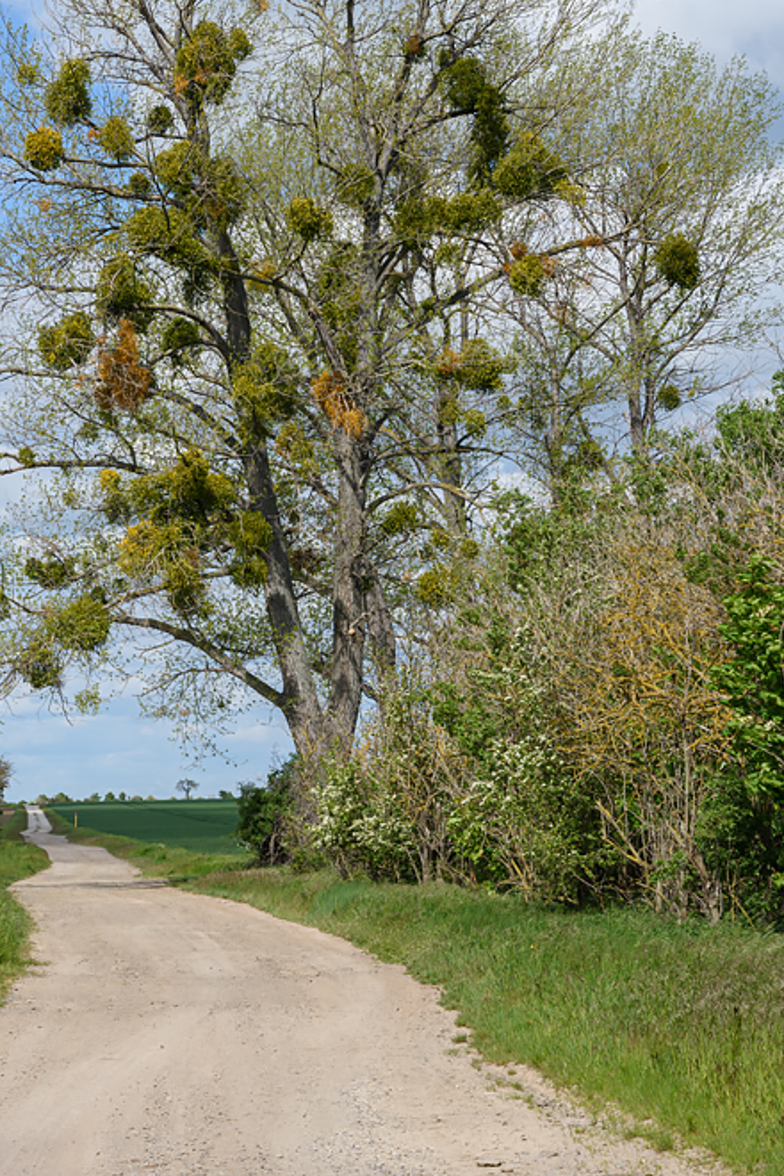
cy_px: 486
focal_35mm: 90
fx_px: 2940
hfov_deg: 15.2
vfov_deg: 22.6
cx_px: 265
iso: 100
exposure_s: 1/250
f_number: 8
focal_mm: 44
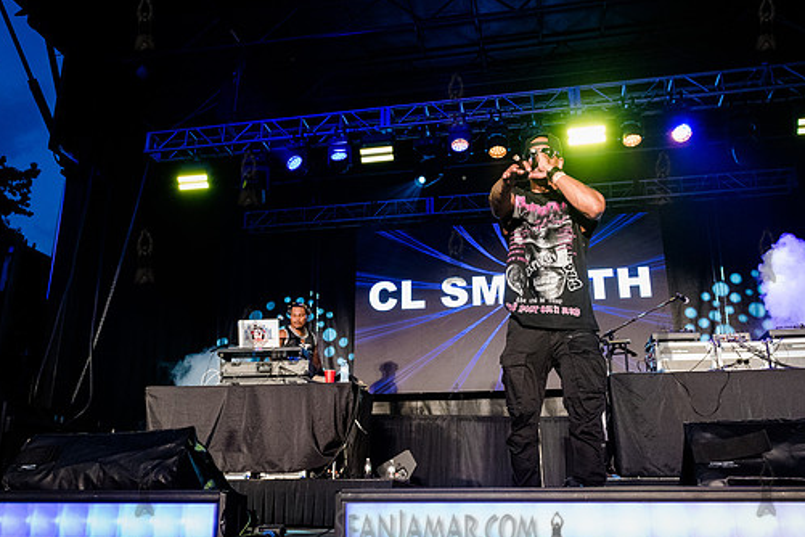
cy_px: 246
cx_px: 399
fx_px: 738
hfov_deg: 57.2
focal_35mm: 33
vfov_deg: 39.9
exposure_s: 1/400
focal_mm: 24
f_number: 4
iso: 5000
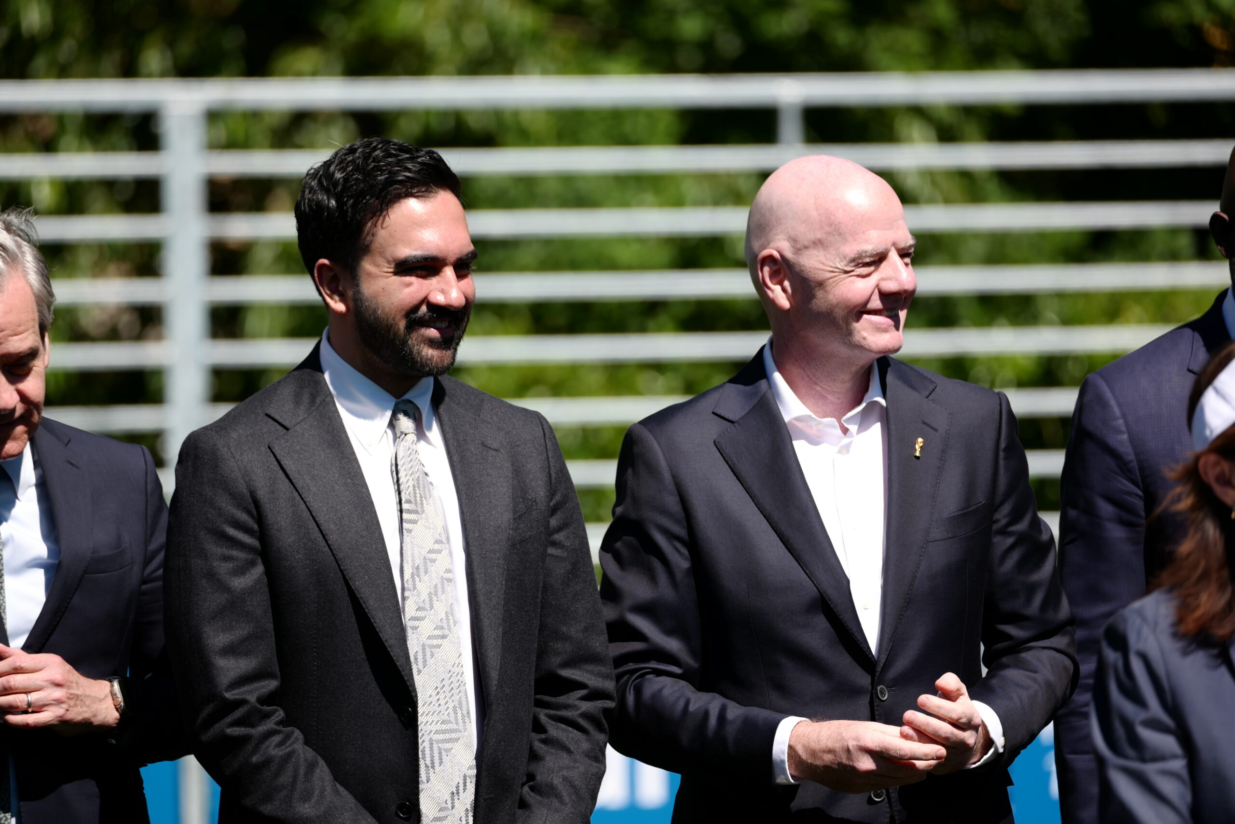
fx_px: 10600
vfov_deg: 4.4
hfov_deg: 6.7
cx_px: 618
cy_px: 412
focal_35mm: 309
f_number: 6.3
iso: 64
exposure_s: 1/200
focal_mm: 309
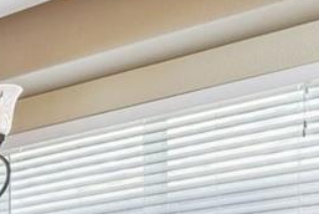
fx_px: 772
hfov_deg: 15.3
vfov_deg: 14.0
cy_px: 388
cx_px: -412
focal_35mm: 87
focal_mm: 14
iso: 400
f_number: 8
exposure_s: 1/10
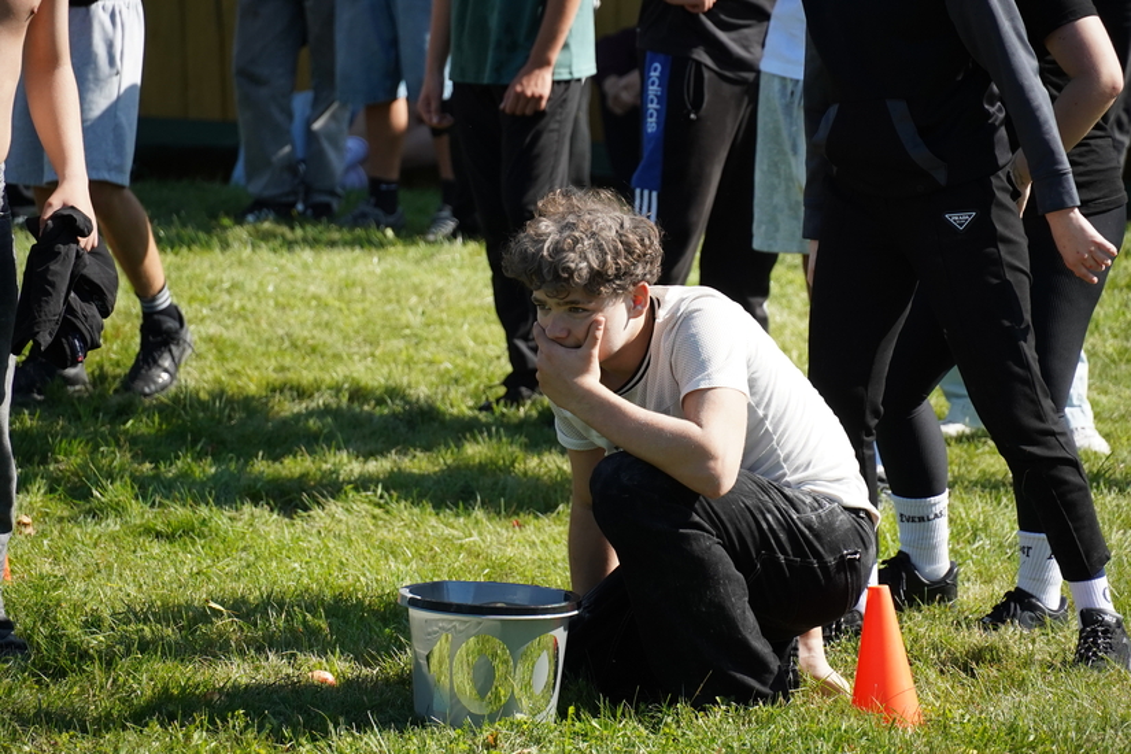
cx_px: 566
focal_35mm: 202
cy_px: 377
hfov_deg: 10.2
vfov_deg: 6.8
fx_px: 6346
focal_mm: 135
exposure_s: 1/2000
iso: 1000
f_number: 5.6
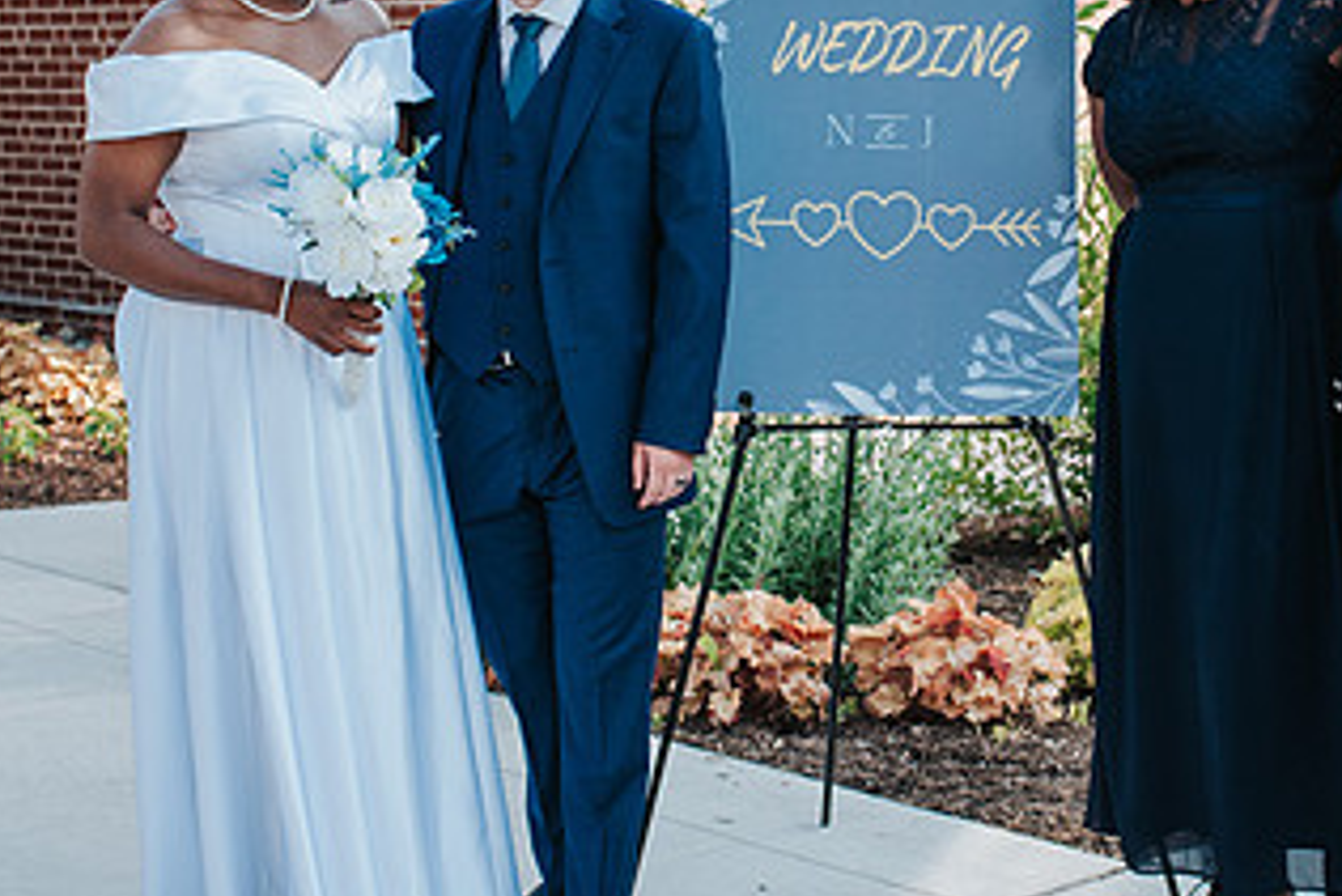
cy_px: 271
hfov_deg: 24.7
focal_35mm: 82
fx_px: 3058
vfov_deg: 16.6
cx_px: 814
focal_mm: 35
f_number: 4
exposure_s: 1/1000
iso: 360
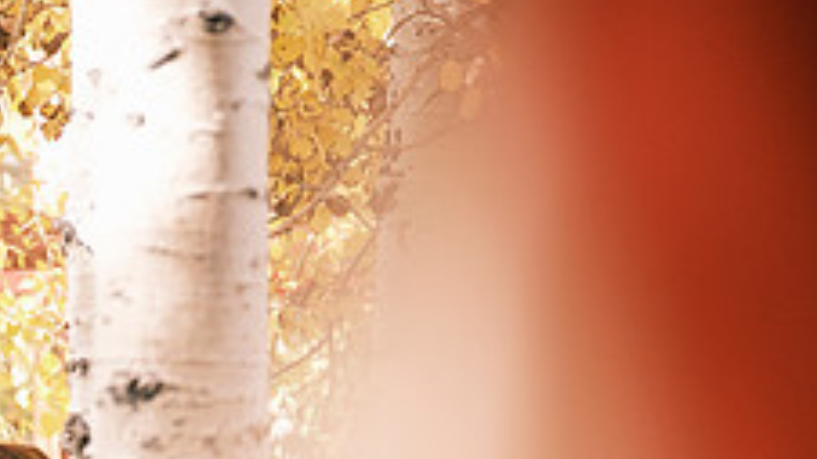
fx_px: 12215
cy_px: 620
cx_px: -69
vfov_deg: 2.2
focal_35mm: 564
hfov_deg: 3.8
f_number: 3.2
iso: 400
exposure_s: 1/500
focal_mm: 140
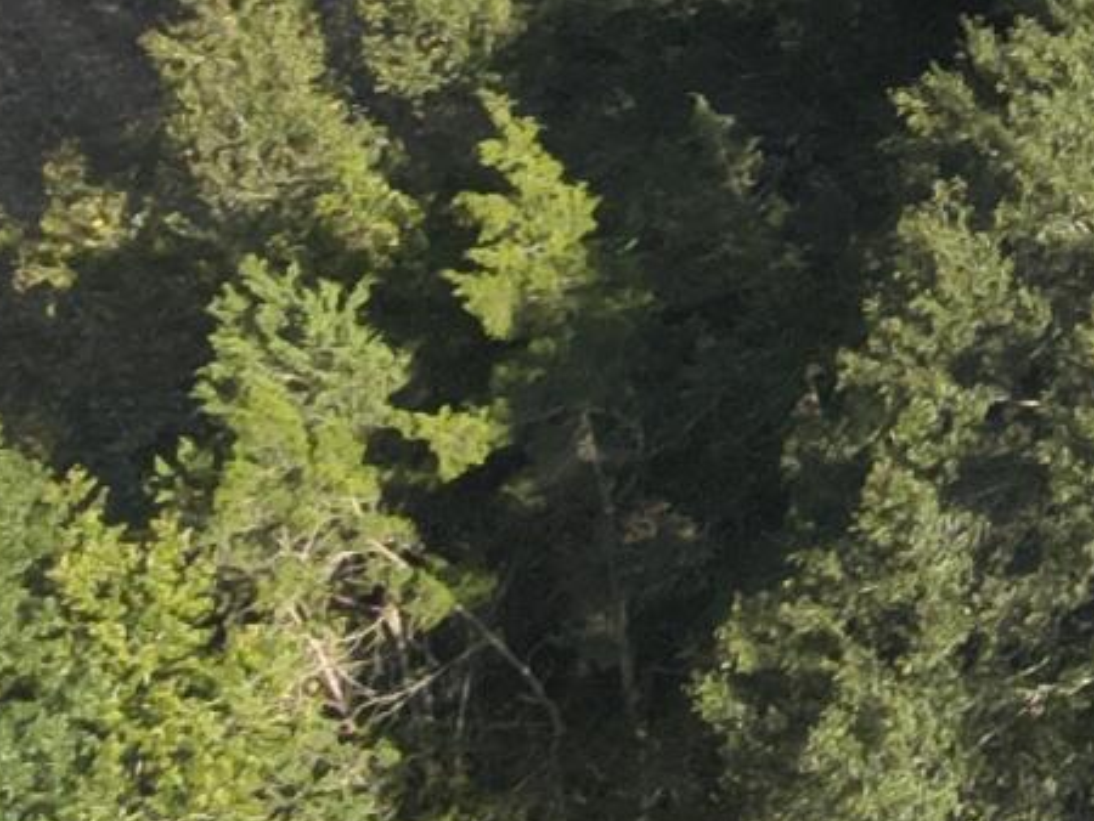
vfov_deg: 9.0
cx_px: 2015
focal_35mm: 160
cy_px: -534
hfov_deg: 11.4
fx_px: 5059
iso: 100
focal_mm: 4.4
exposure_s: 1/640
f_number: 2.8
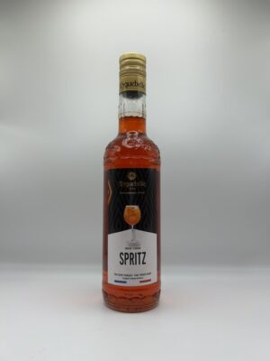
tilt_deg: +1.6
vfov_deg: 67.3
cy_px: 180
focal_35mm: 26
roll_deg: -1.3
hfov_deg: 53.1
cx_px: 135
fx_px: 270
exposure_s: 1/775
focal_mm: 5.7
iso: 50
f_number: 1.5
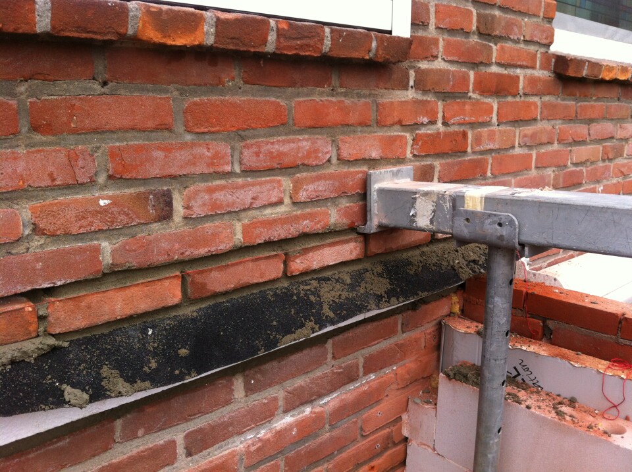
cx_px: 316
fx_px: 638
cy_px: 236
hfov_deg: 52.7
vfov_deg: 40.6
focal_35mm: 35
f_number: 2.8
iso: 80
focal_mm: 3.85
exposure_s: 1/122
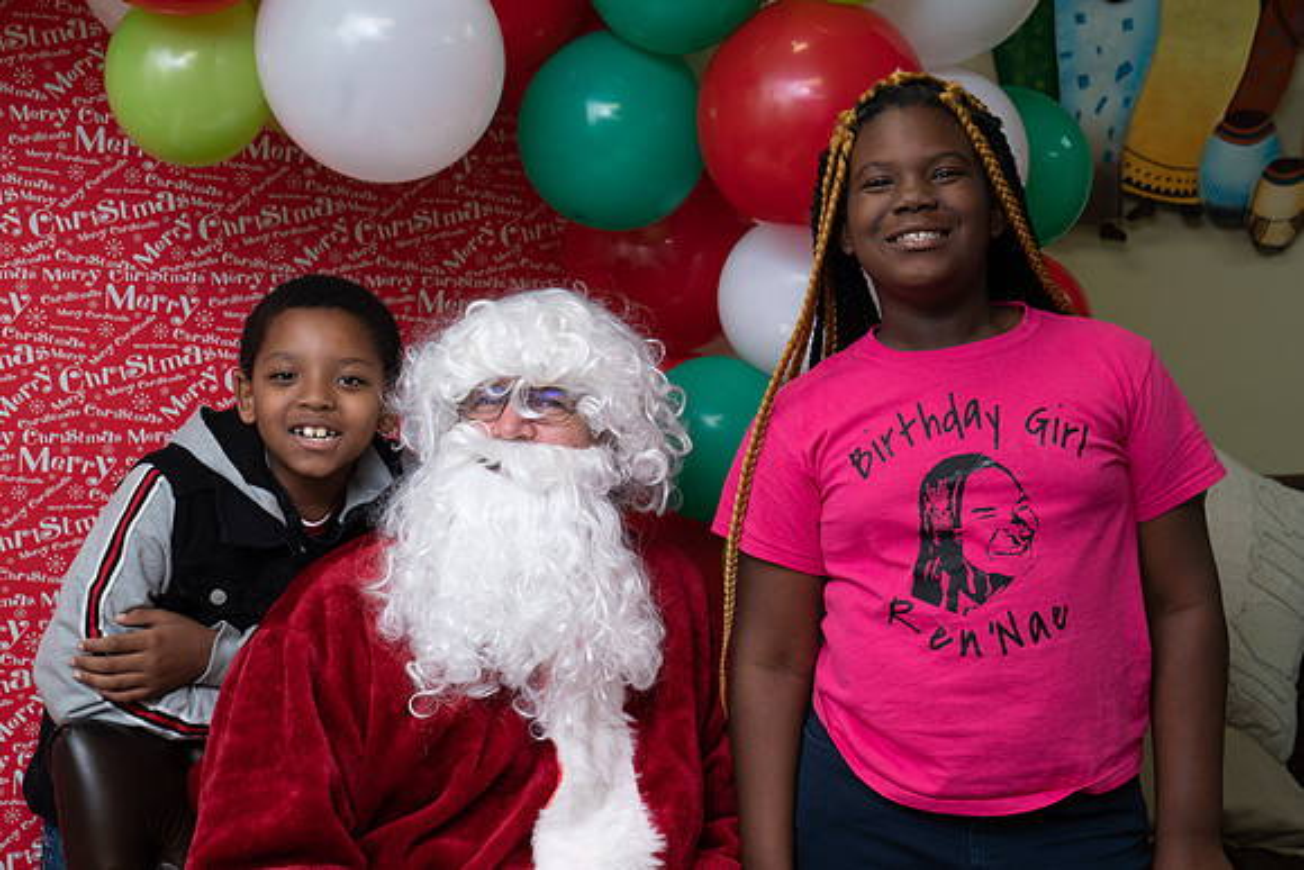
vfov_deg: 21.3
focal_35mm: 64
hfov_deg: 31.4
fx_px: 2319
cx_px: 652
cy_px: 435
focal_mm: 64
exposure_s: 1/60
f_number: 6.3
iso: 640
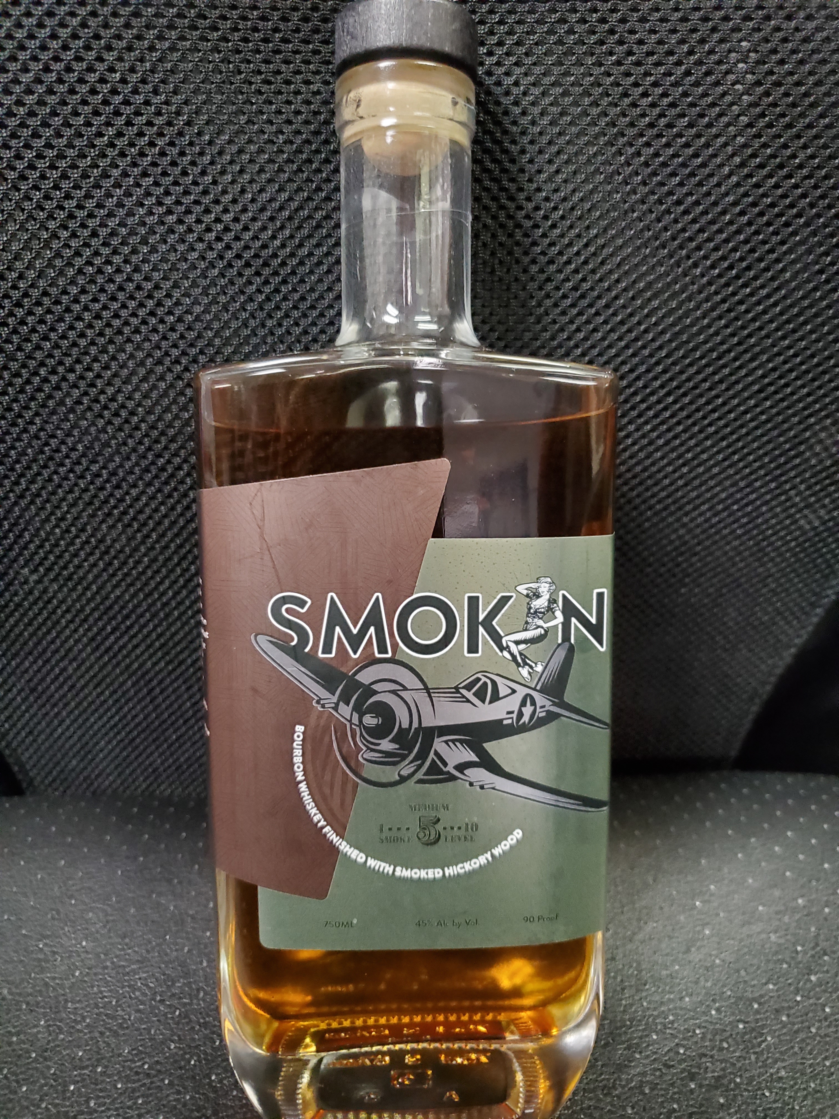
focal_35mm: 26
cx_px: 420
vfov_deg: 67.3
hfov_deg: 53.1
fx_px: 840
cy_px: 560
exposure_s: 1/39
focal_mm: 4.3
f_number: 1.5
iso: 640
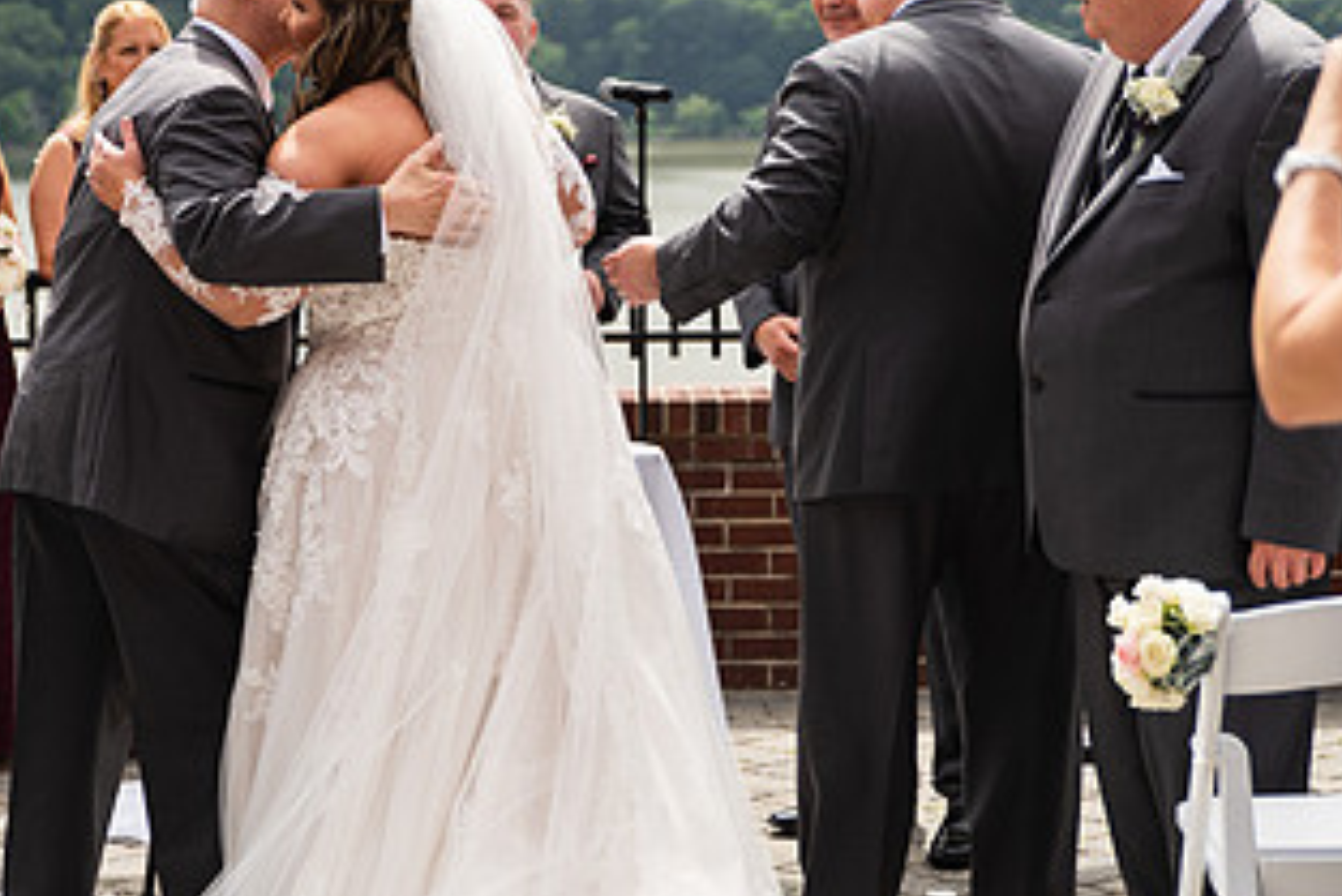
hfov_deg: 23.3
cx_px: 437
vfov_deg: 15.7
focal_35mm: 87
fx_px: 3245
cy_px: 354
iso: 125
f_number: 2.8
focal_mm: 47
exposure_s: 1/1600
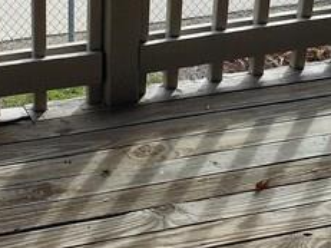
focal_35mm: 124
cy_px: 87
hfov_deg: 15.9
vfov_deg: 11.9
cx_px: 152
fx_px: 1185
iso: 80
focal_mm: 5
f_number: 3.7
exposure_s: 1/320
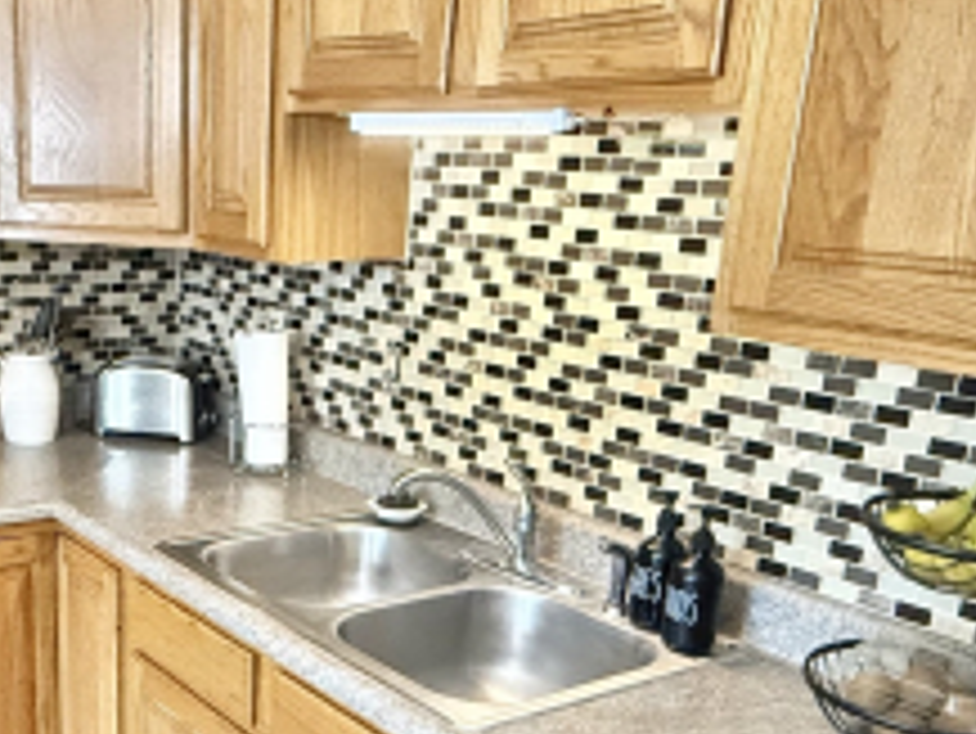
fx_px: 1213
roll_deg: -1.4
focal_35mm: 43
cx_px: 241
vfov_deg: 32.9
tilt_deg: -17.9
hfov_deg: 42.4
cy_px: 558
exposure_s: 1/40
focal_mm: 2.22
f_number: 2.2
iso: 1000
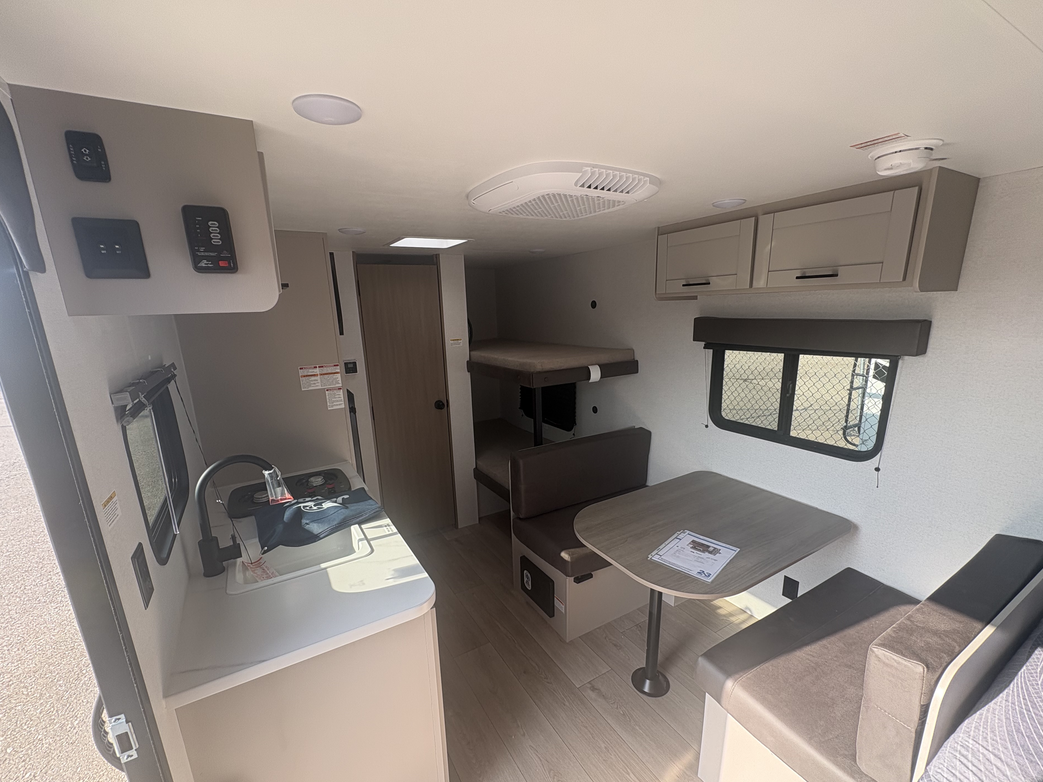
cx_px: 517
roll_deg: +1.7
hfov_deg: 98.2
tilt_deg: -12.1
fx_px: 452
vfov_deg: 81.6
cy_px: 418
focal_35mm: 15
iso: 50
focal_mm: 2.22
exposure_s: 1/116
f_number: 2.2
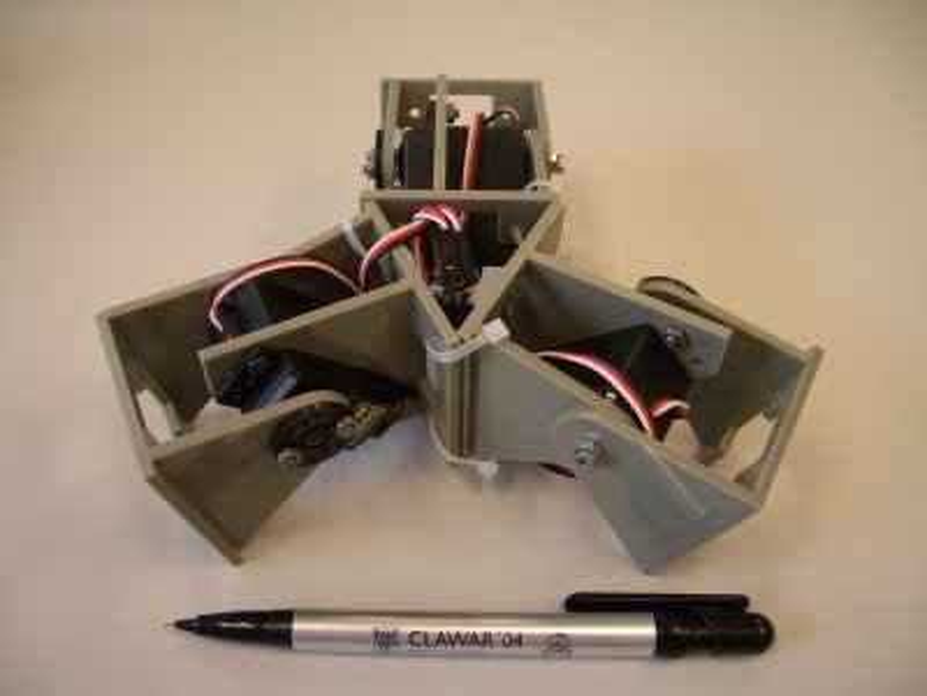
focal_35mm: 35
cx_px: 464
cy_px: 348
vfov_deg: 40.7
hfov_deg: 52.6
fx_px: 937
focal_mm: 5.8
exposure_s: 1/60
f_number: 2.6
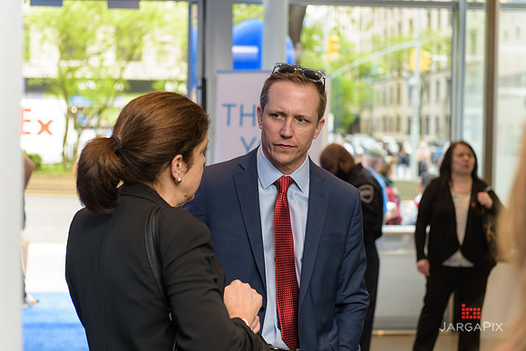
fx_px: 965
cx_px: 263
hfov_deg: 30.5
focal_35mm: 66
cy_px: 176
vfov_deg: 20.6
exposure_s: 1/125
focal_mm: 66
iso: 320
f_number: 3.2
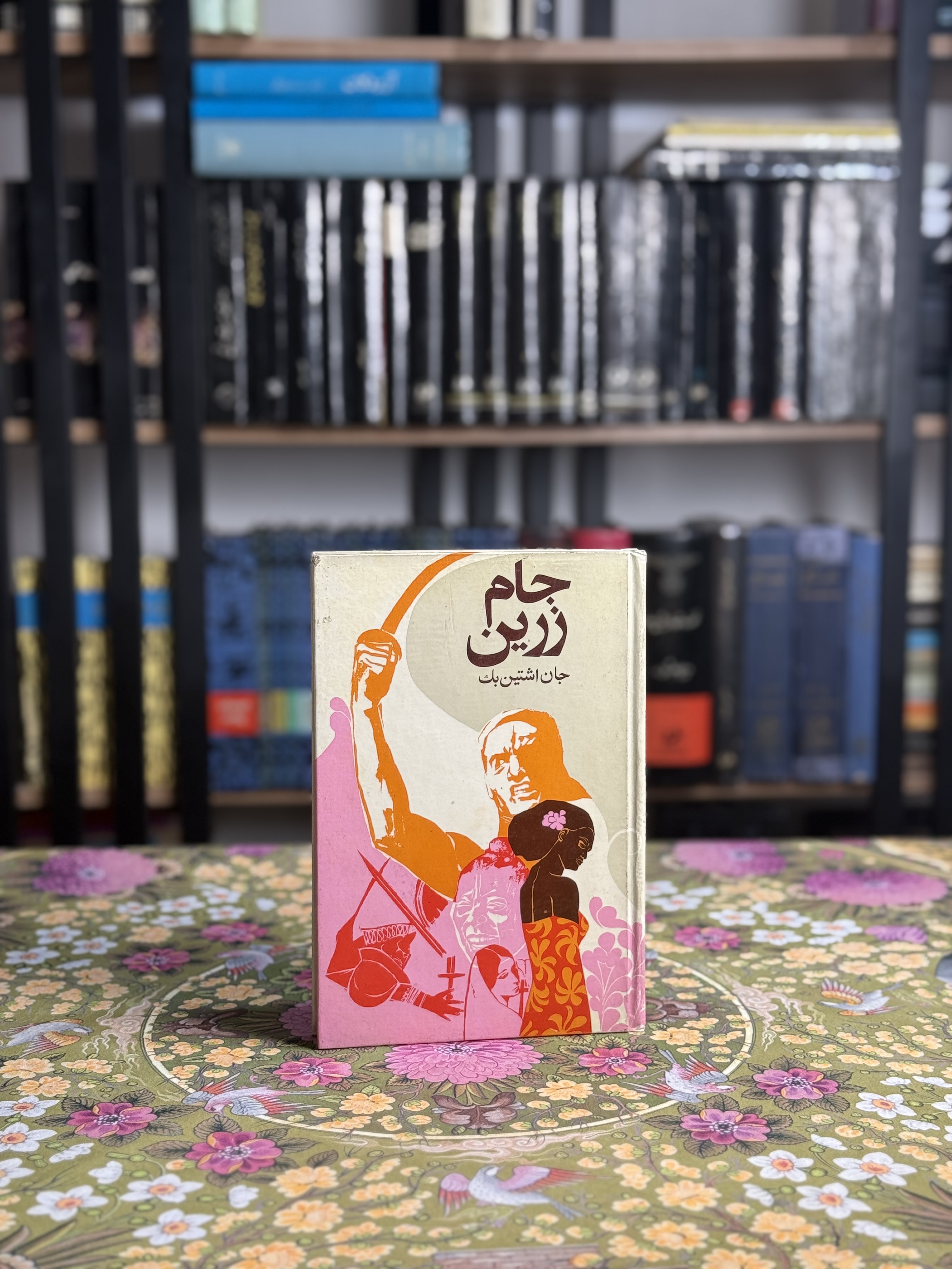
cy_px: 634
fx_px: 1760
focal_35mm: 48
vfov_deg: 39.7
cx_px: 476
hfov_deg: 30.3
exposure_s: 1/50
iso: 50
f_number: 1.78
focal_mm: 6.76
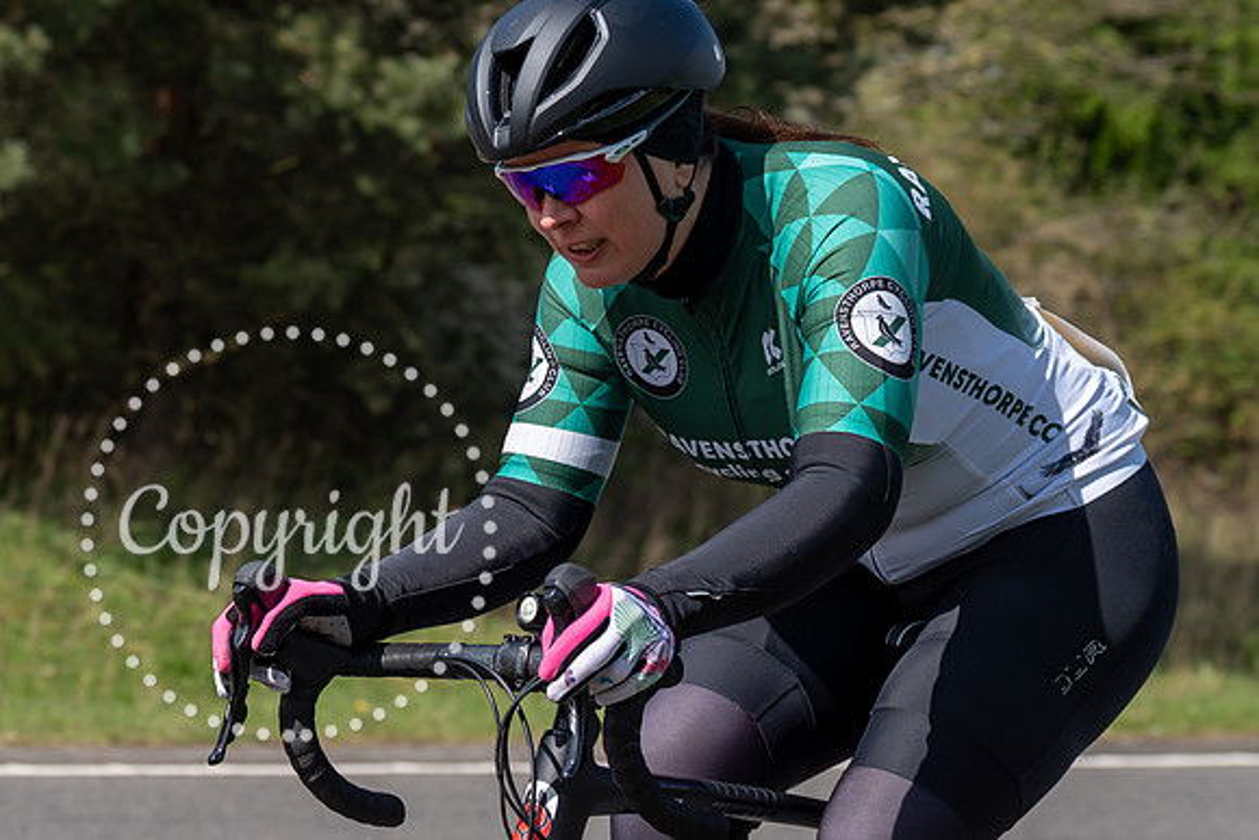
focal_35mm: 153
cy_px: 205
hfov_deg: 13.4
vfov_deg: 8.9
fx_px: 5361
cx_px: 462
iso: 100
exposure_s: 1/1000
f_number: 5
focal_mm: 70
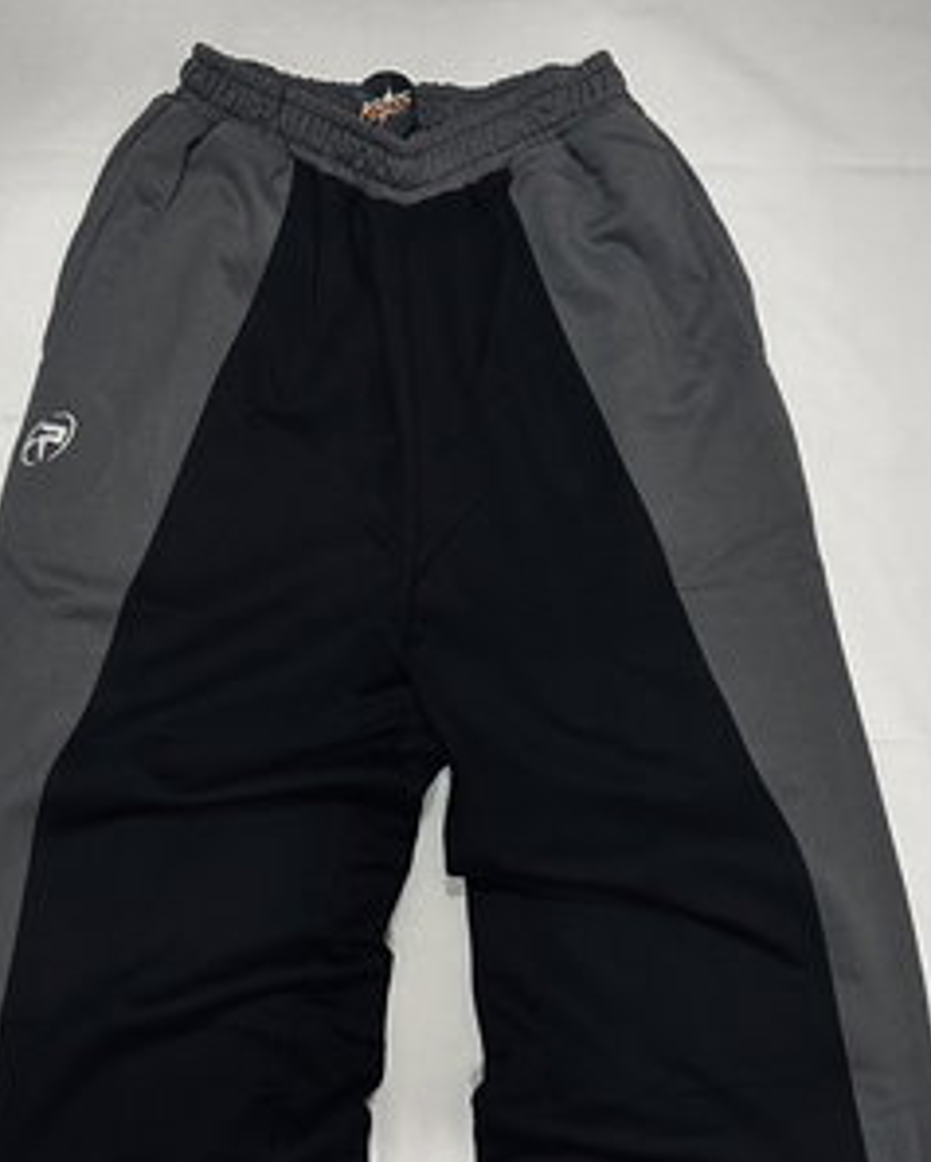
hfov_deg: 35.6
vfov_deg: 42.9
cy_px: 816
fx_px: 1445
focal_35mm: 42
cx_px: 395
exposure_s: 1/50
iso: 320
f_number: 1.78
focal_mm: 6.86
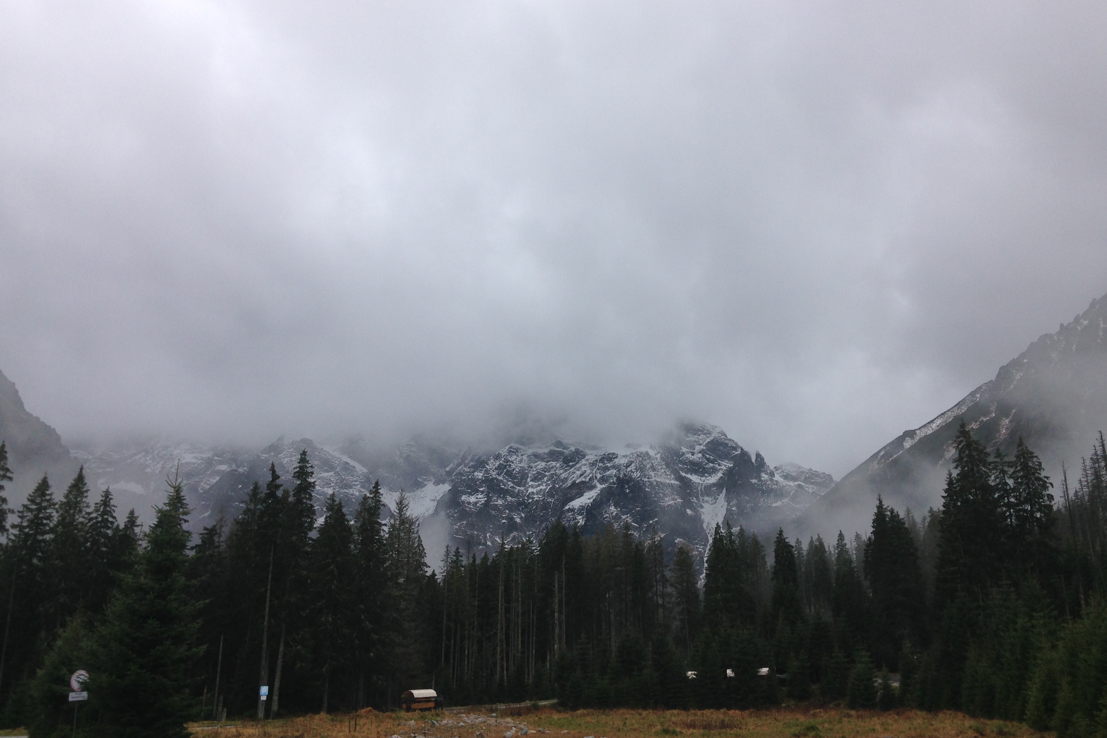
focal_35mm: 36
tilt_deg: +19.3
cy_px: 344
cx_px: 565
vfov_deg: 36.9
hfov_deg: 53.1
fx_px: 1107
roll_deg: -0.8
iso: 50
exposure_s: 1/589
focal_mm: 4.12
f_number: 2.4
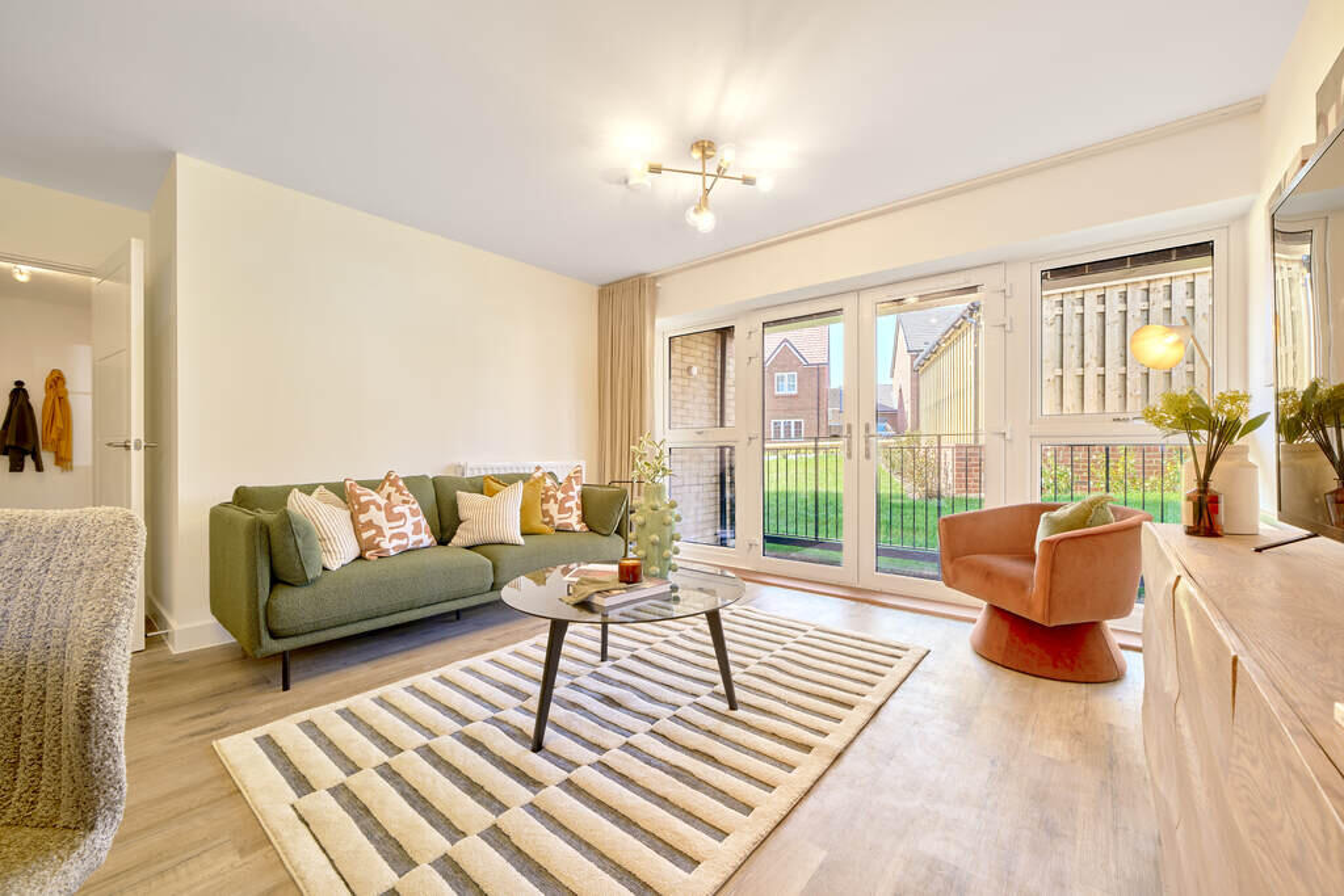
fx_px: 523
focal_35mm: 14
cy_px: 448
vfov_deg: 81.2
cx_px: 672
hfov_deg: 104.2
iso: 100
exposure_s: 1/4
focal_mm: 14
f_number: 10
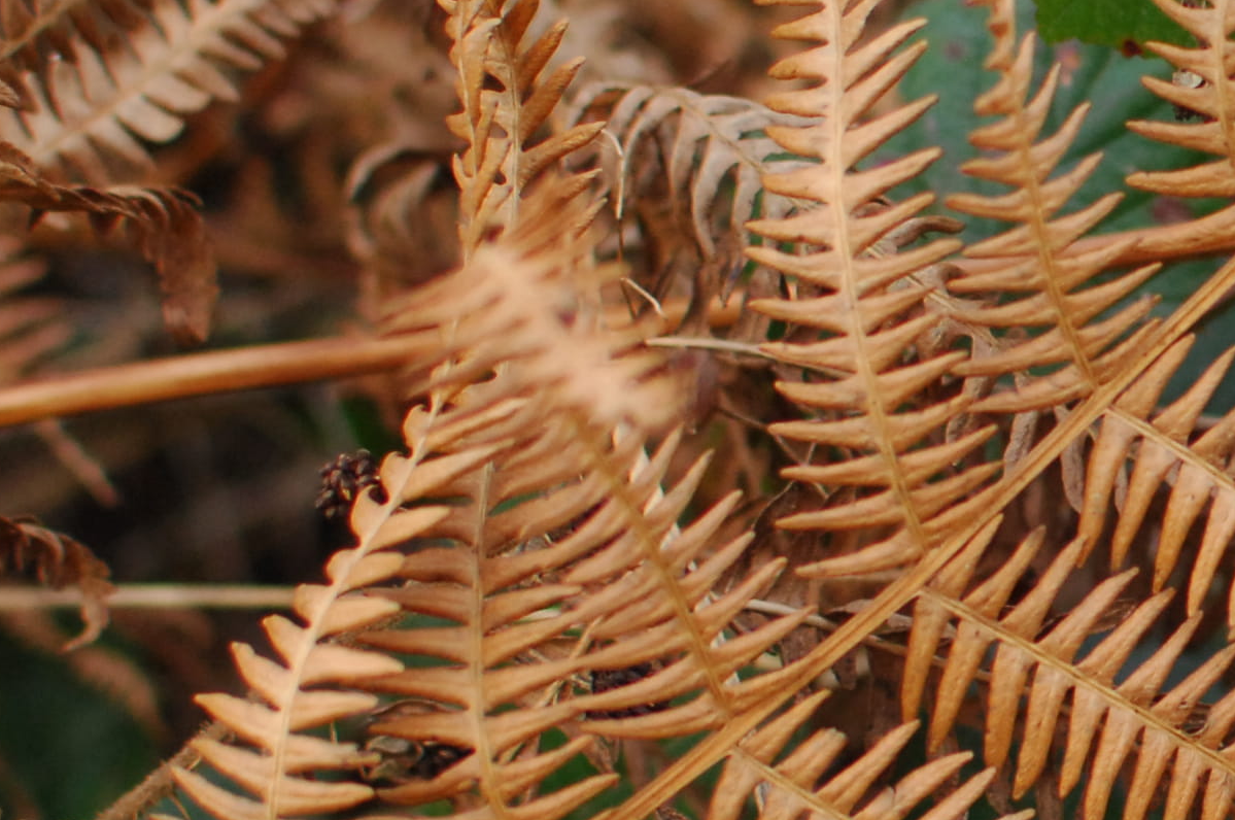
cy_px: 426
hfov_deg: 10.8
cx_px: 1484
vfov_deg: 7.3
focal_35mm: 188
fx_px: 6433
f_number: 2.8
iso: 400
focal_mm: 35
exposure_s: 1/320
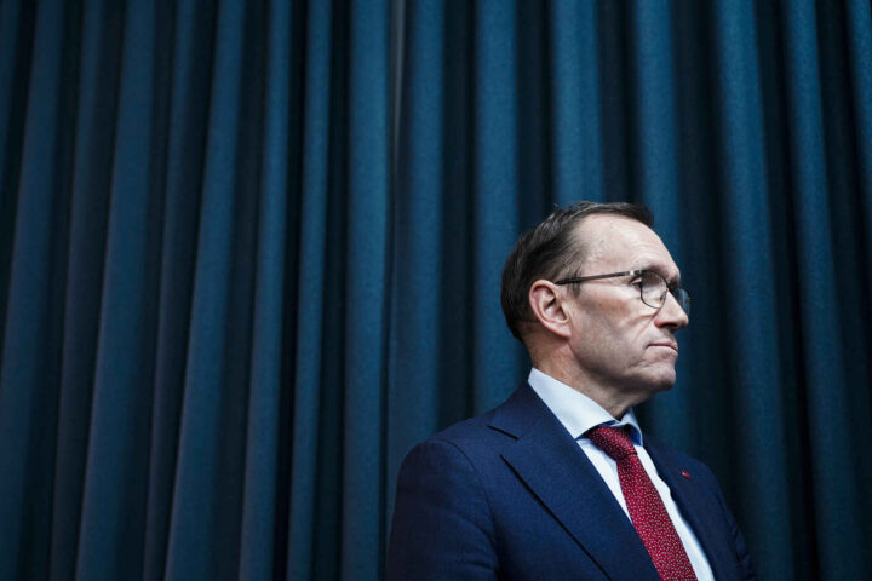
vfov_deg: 29.9
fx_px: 1090
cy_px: 290
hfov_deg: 43.6
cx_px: 436
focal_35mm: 45
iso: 1600
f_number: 4
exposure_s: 1/160
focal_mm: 45
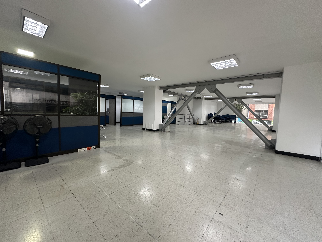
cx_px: 161
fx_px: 130
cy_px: 121
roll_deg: -1.2
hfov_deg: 102.1
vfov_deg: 85.7
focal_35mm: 14
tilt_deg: -3.8
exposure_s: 1/60
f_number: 2.2
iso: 160
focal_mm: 2.22
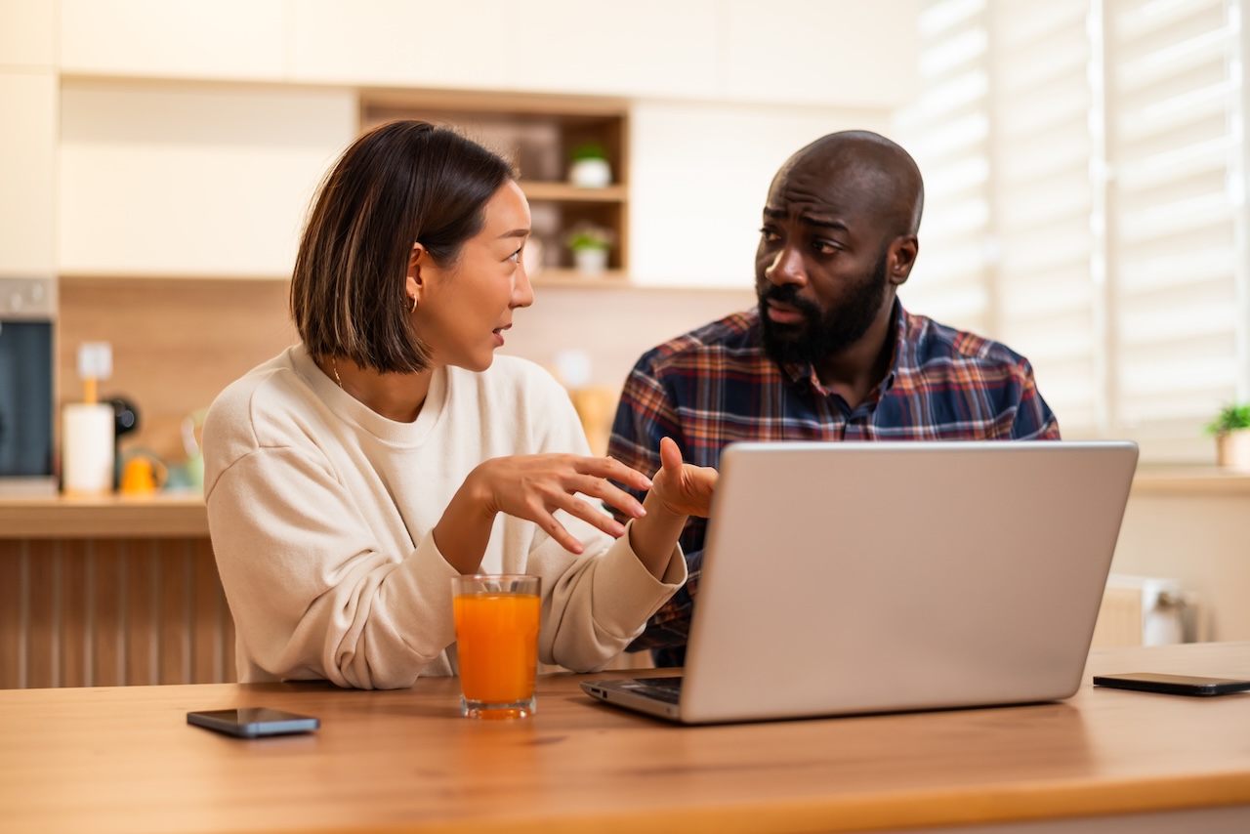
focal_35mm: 50
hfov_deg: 39.6
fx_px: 1736
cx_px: 625
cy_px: 417
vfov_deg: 27.0
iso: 400
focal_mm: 50
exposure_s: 1/160
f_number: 2
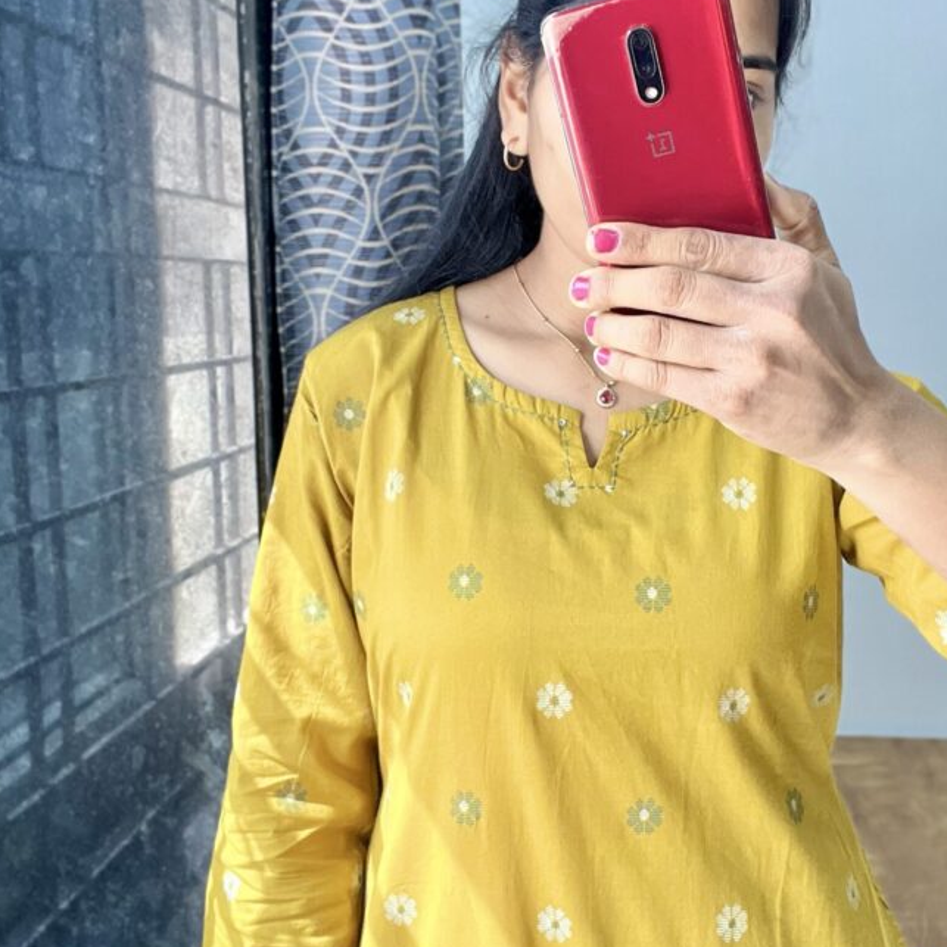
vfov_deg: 38.3
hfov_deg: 38.2
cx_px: 558
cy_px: 456
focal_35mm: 44
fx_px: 1362
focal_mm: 2.71
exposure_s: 1/50
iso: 125
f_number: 2.2
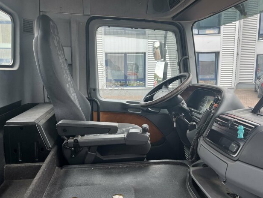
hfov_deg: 65.3
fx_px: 205
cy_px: 96
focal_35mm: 27
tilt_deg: -4.0
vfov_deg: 51.3
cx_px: 135
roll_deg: +1.5
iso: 40
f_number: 1.5
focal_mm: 5.7
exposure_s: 1/216
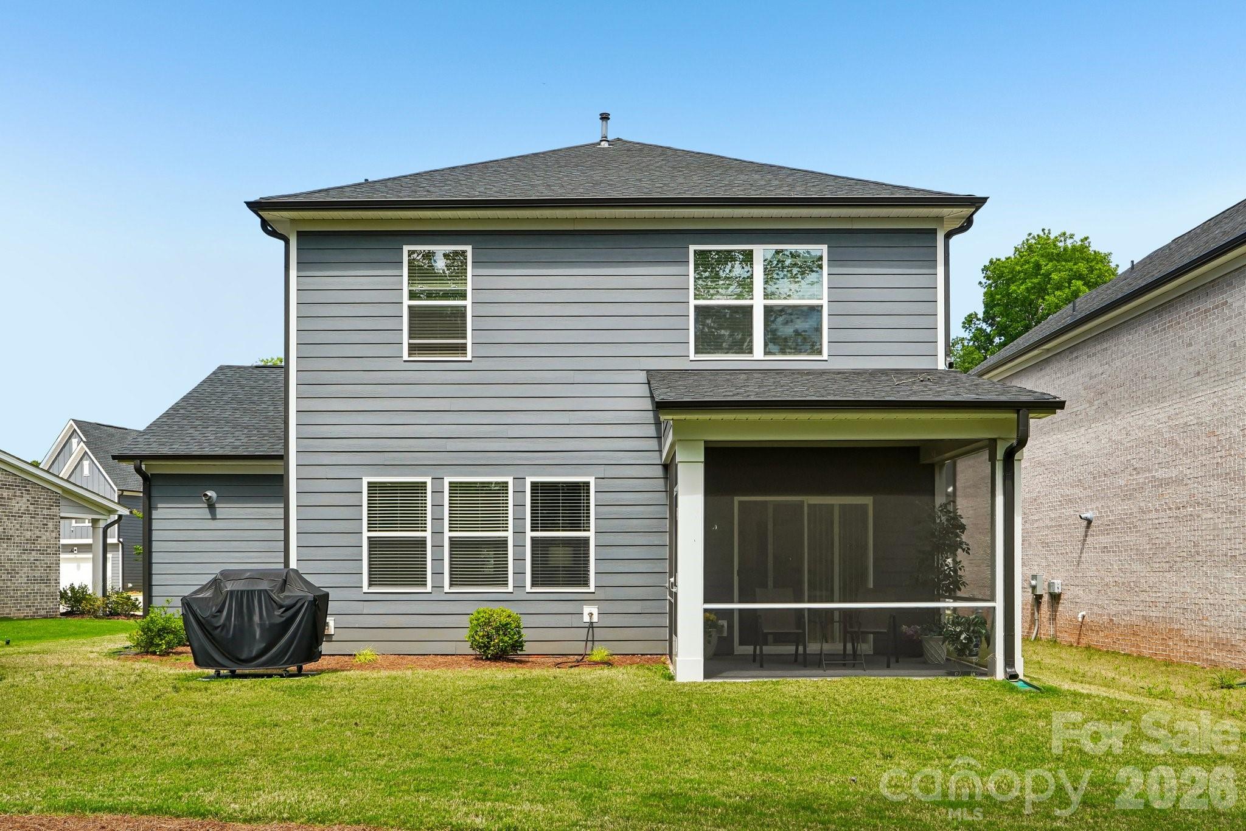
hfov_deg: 61.9
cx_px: 623
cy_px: 416
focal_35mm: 30
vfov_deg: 43.6
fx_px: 1038
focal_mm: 20
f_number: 8
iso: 100
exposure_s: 1/90
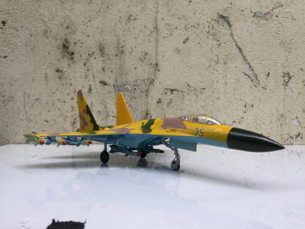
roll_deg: -2.0
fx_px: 256
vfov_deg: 48.2
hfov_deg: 61.7
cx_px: 152
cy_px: 114
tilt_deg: +0.7
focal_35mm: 29
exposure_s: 1/455
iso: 32
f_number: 2.2
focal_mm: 4.15
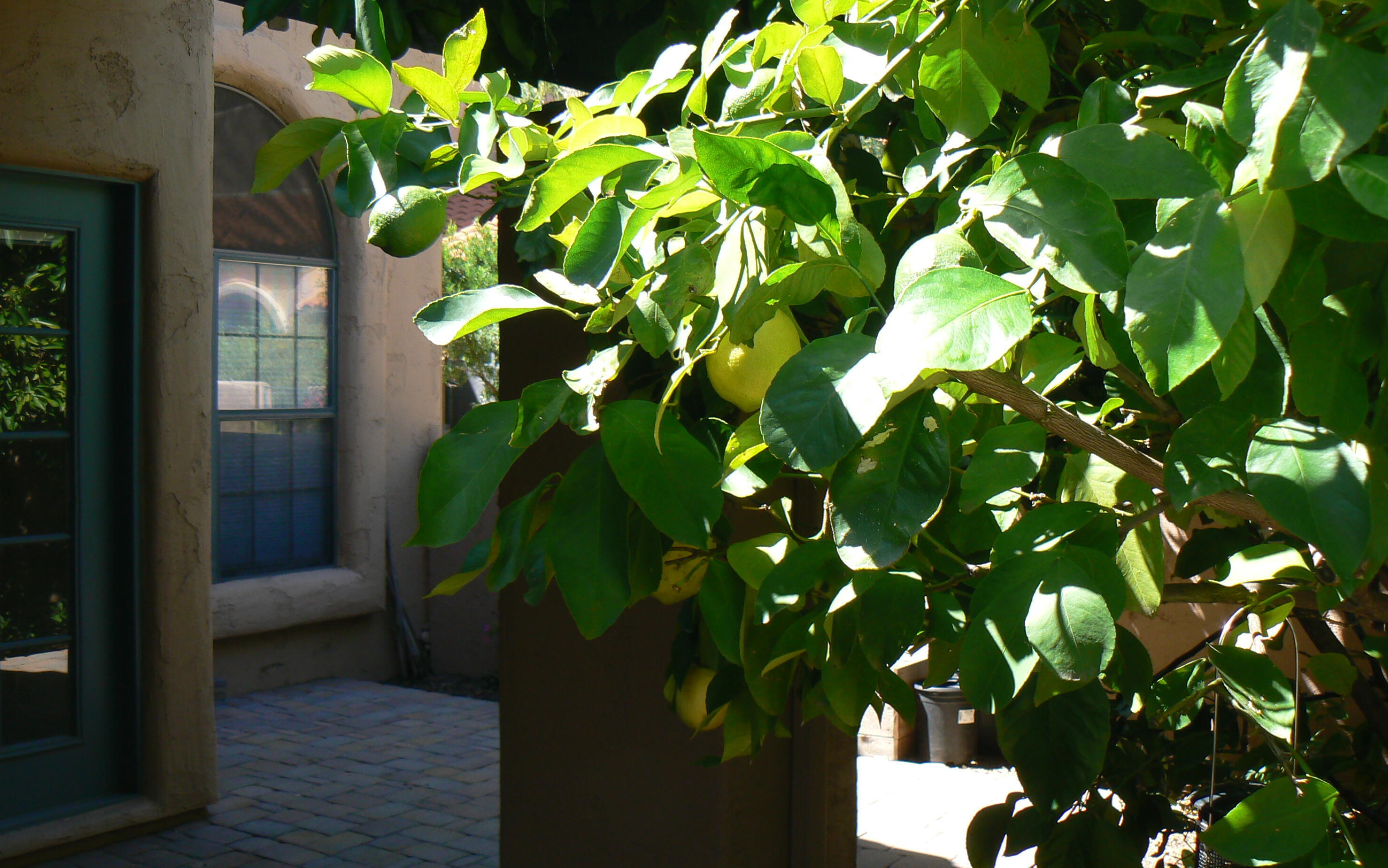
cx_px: 700
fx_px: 1475
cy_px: 449
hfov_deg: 50.4
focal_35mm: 39
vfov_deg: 32.8
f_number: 5
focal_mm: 6
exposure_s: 1/125
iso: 80
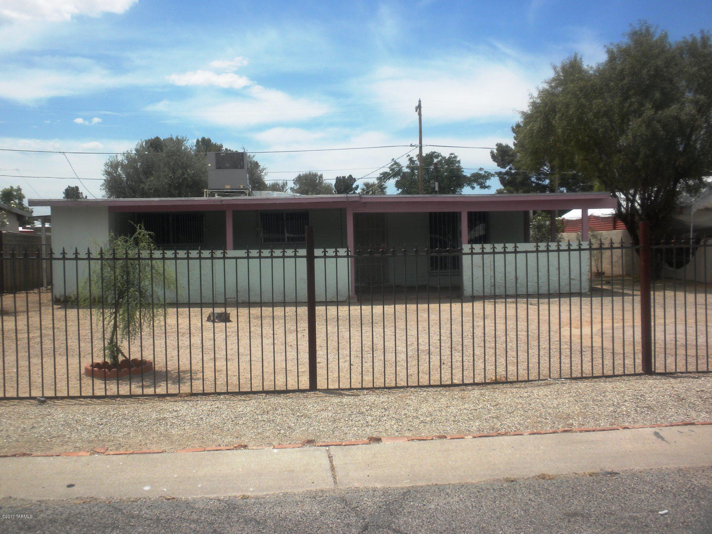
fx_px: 761
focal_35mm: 37
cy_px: 267
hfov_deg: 50.1
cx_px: 356
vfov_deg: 38.7
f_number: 10
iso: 64
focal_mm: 6.6
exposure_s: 1/170
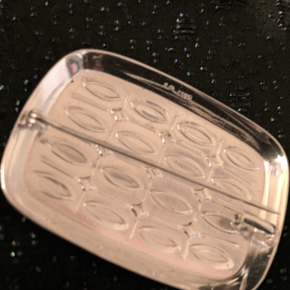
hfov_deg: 47.2
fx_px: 332
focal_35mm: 35
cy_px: 138
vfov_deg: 47.2
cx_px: 147
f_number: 2.2
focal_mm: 4.15
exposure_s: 1/17
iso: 640
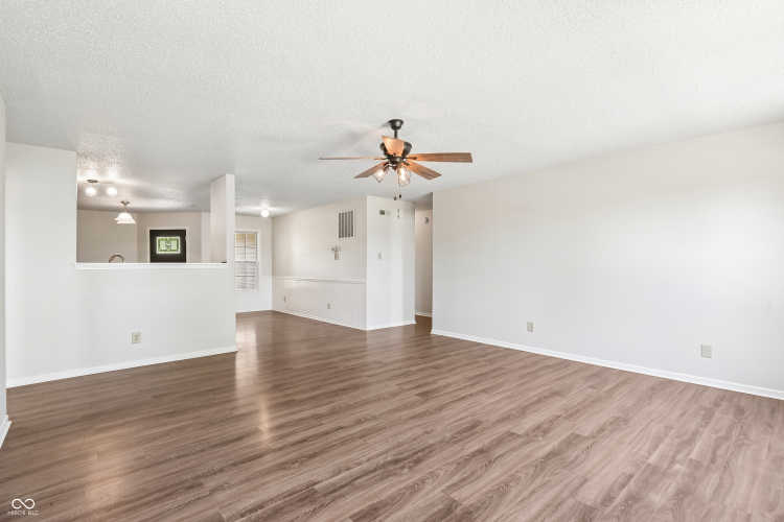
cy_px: 261
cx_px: 392
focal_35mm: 16
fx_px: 348
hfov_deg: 96.7
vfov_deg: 73.7
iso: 280
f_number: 8
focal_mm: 16
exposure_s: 1/15
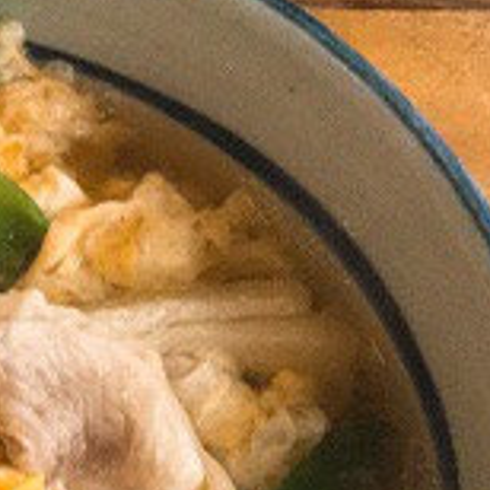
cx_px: -64
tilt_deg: -64.5
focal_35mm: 114
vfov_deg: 14.5
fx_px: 1826
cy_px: 665
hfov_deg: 14.9
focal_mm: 3.3
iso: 160
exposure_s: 1/30
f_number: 2.4
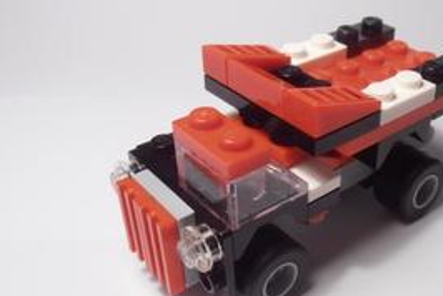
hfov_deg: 37.7
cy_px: 171
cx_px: 298
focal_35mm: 52
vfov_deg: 26.0
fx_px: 641
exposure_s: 1/40
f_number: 3.9
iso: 80
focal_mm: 6.61
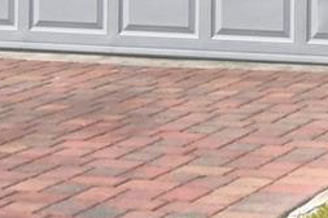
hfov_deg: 10.6
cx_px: 437
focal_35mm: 190
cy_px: -202
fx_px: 1729
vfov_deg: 7.0
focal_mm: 20
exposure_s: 1/1000
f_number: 5.6
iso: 100
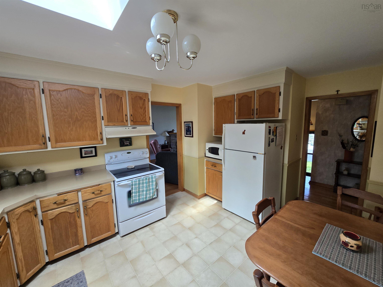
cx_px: 192
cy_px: 144
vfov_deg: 89.9
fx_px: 144
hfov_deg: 106.2
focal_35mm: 13
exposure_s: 1/60
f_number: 2.2
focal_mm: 2.2
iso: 80
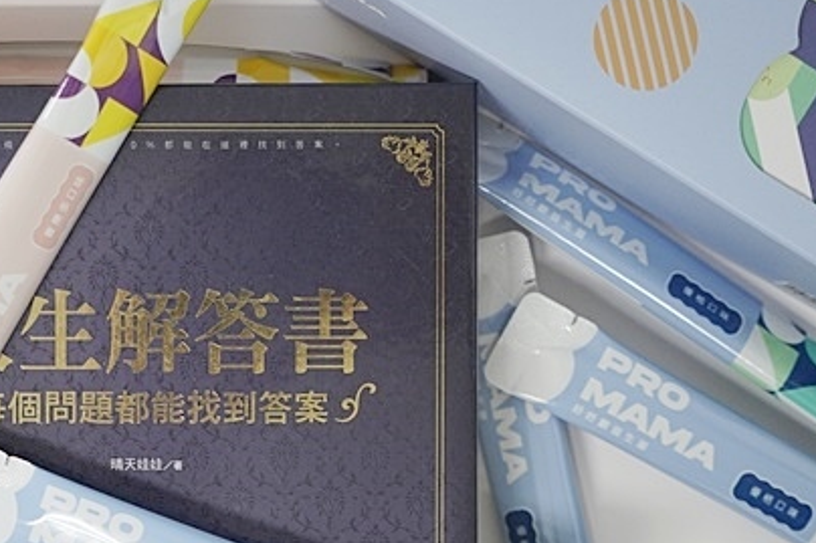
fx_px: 2152
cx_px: 261
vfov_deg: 14.4
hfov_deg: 21.4
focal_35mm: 95
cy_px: 282
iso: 800
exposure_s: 1/125
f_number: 4
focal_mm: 48
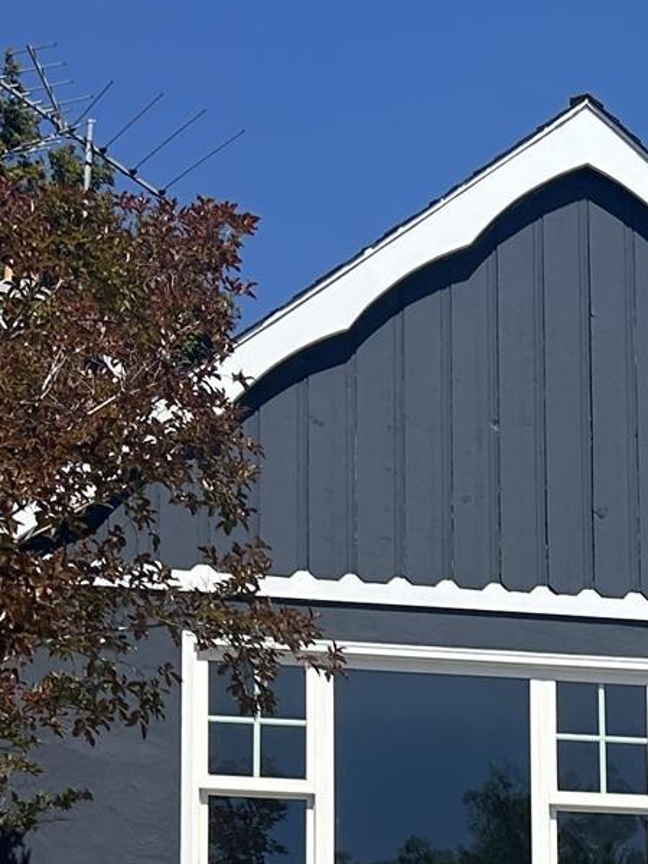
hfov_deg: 13.8
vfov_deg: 18.2
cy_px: 1138
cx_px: 1004
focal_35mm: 100
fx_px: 2497
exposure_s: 1/5076
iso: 50
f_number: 1.5
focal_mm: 5.7
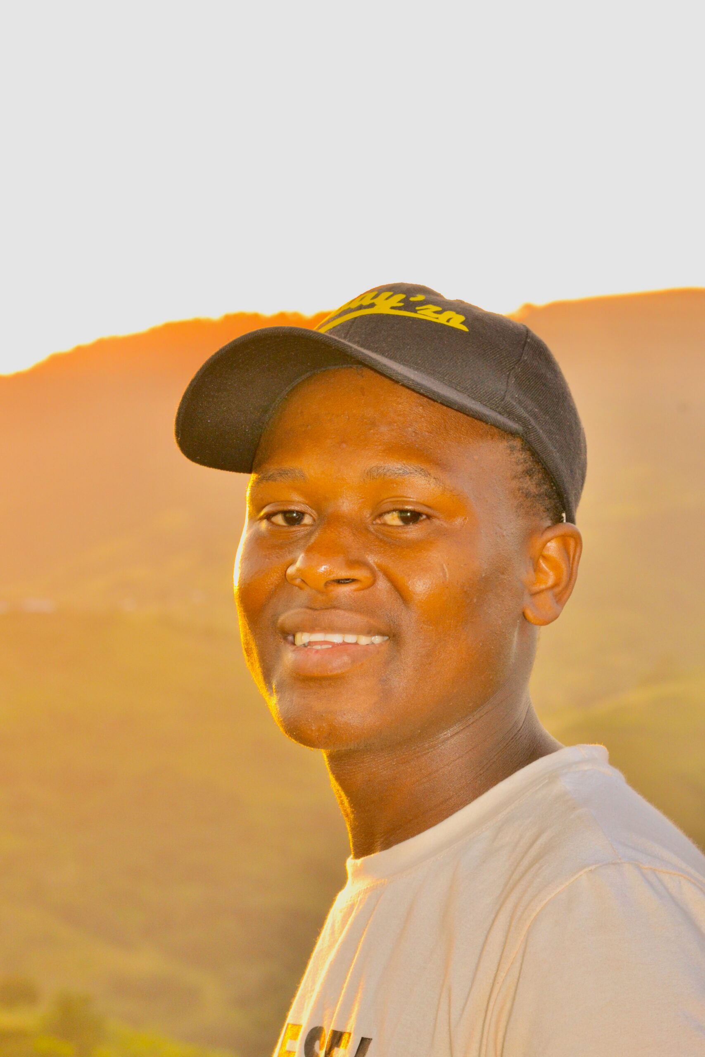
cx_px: 352
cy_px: 528
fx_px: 3304
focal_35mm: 112
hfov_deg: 12.2
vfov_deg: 18.2
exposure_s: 1/200
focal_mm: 75
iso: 800
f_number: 13
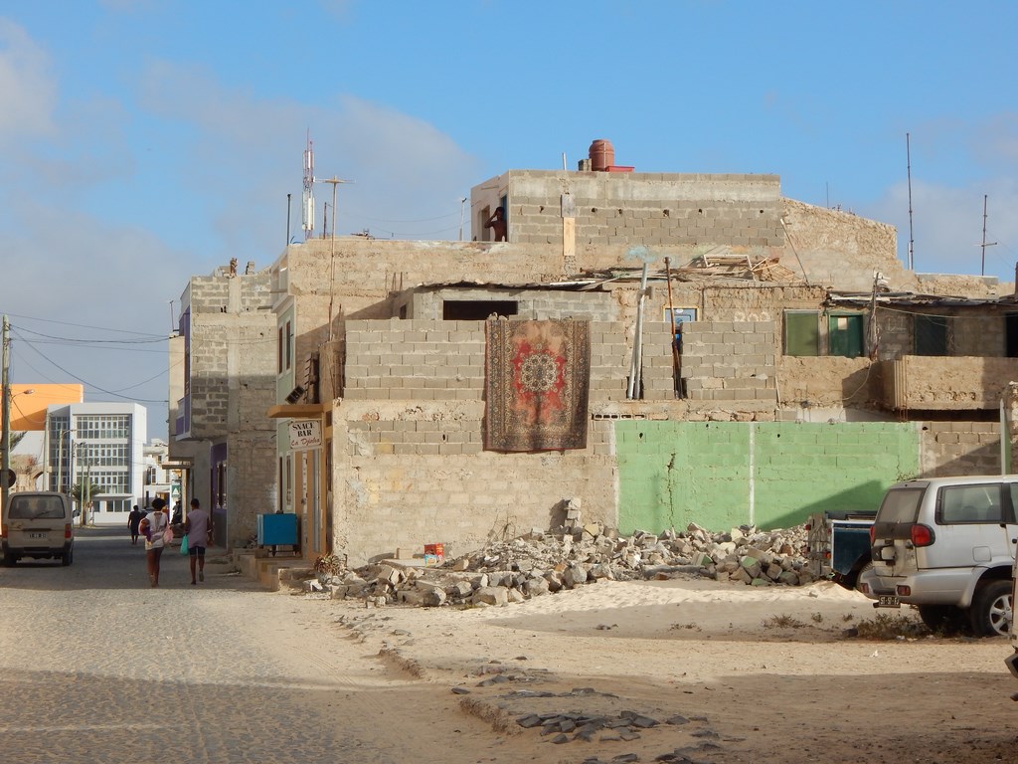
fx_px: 2029
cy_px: 382
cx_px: 509
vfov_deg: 21.3
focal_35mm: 69
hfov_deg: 28.2
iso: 125
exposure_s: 1/1250
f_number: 4.1
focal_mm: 12.3
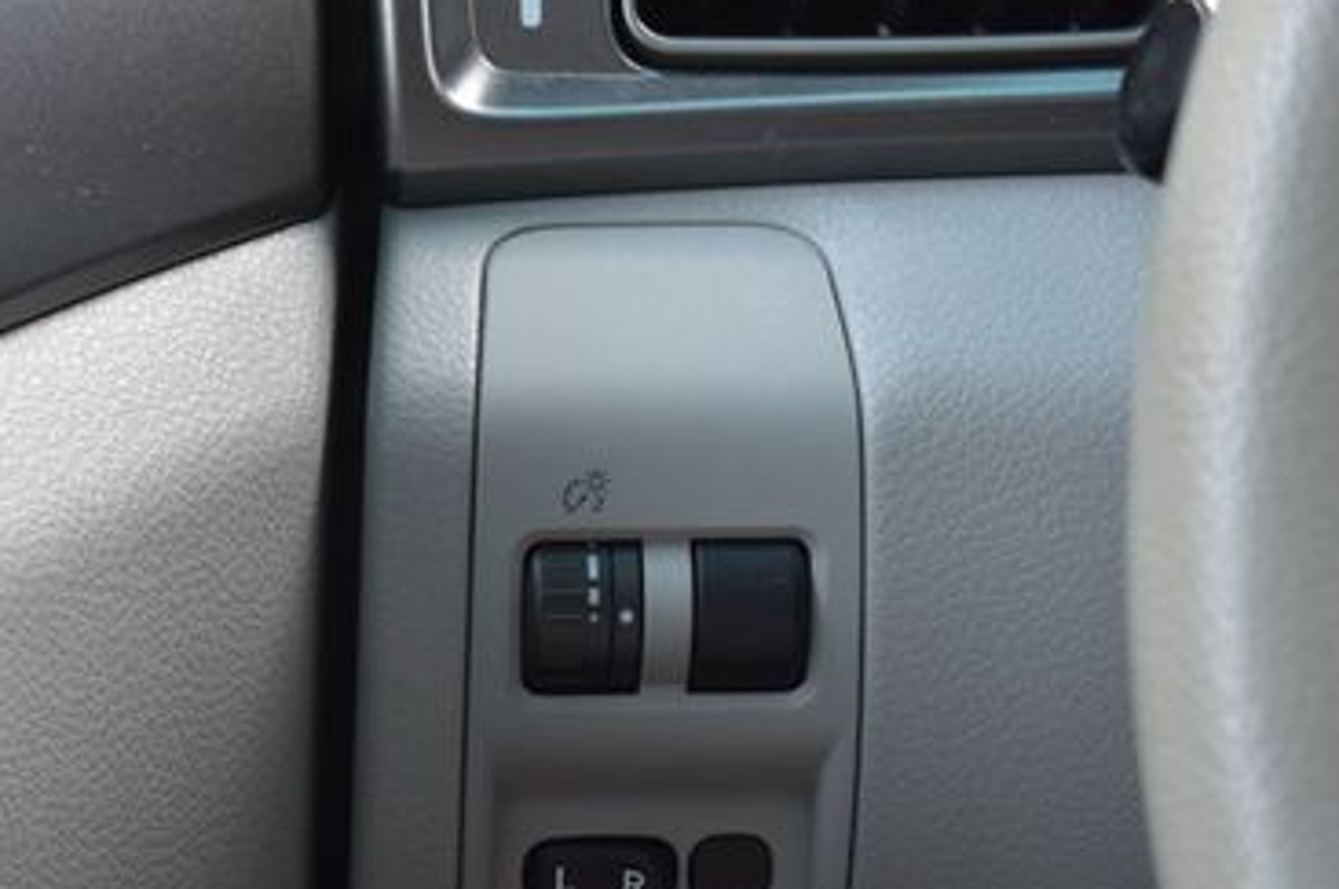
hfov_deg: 16.1
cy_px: 699
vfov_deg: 10.8
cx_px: 172
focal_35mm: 126
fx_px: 4680
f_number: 7.1
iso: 400
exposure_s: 1/40
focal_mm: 48
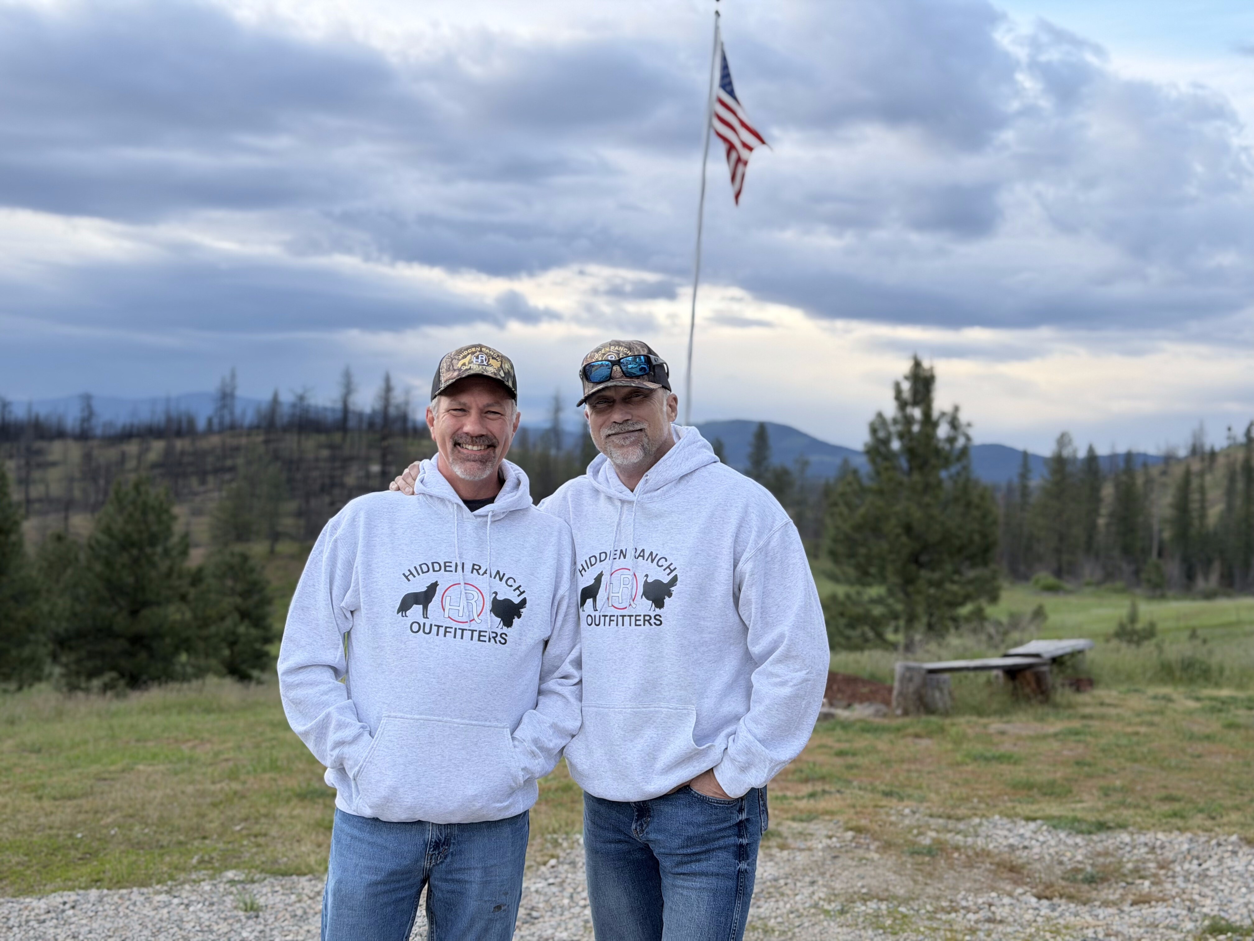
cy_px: 470
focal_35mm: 48
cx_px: 627
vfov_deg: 30.3
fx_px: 1739
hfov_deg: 39.7
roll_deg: -2.1
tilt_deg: +0.1
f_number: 1.78
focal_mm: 6.76
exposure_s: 1/895
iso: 64
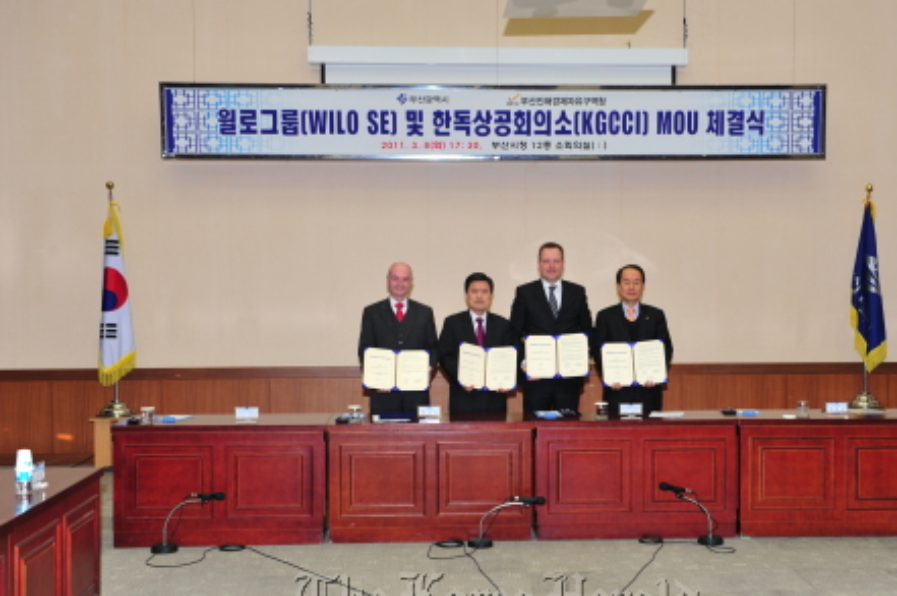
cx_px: 496
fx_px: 1269
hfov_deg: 38.9
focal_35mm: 51
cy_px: 317
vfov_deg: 26.4
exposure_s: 1/80
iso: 500
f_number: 5
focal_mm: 45
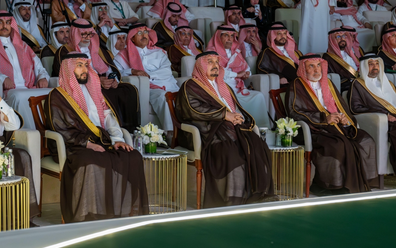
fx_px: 972
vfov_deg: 14.5
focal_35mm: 90
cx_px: 198
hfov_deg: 23.0
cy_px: 121
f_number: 4
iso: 3200
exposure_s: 1/125
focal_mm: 59
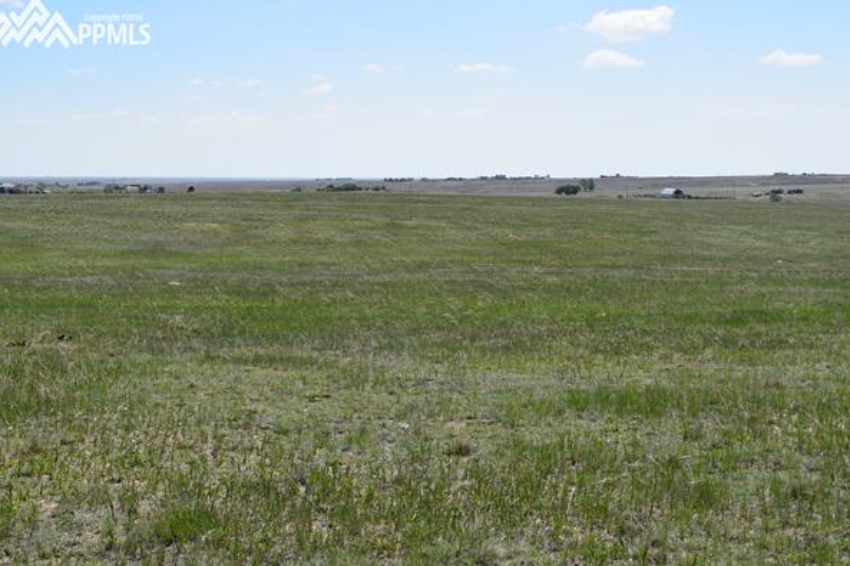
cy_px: 299
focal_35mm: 55
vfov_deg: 24.6
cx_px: 427
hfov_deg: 36.3
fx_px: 1298
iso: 320
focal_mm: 34
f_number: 11
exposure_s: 1/500
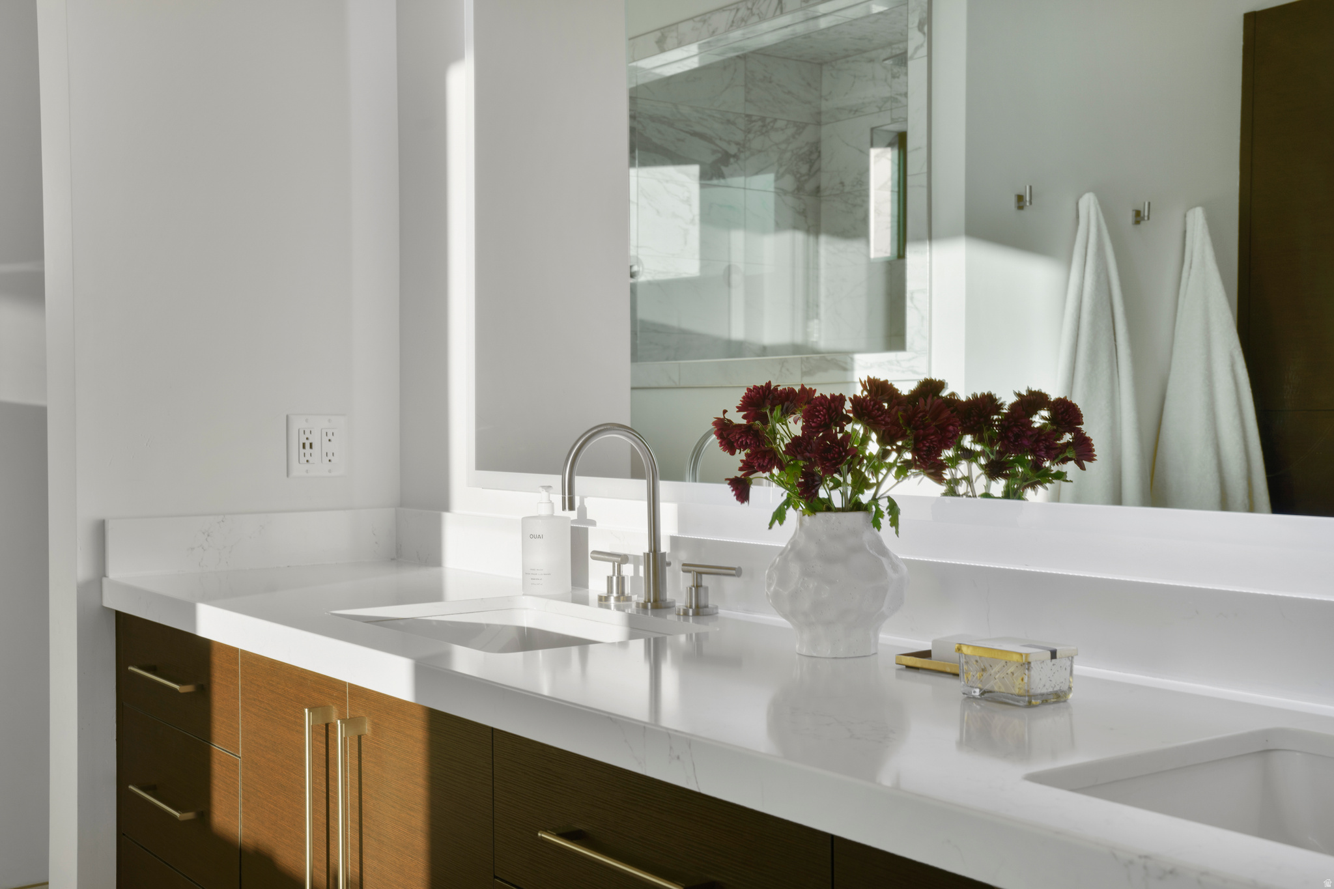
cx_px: 667
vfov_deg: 31.3
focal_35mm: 43
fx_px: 1586
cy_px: 444
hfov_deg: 45.6
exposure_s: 1/20
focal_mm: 42.8
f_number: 9
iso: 250
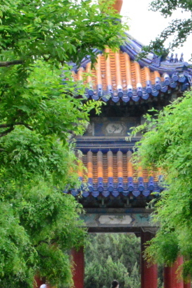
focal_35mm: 298
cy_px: 184
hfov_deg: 4.6
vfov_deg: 6.9
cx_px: 180
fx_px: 2382
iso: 6400
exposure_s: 1/250
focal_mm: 80
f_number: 32
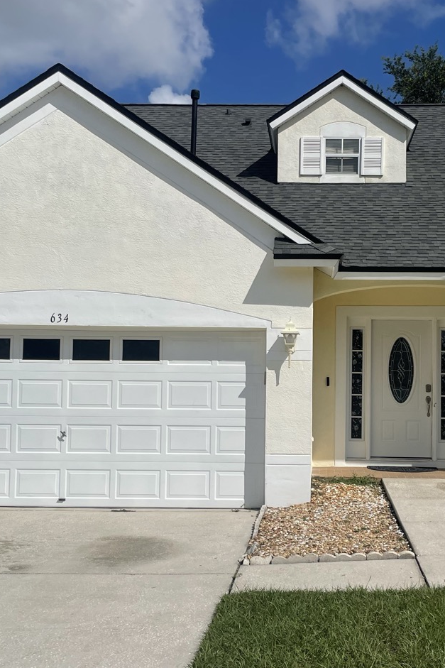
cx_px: 297
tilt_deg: +1.4
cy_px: 377
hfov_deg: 29.0
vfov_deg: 42.7
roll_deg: -0.5
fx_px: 853
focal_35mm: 46
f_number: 1.6
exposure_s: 1/11905
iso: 32
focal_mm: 4.2
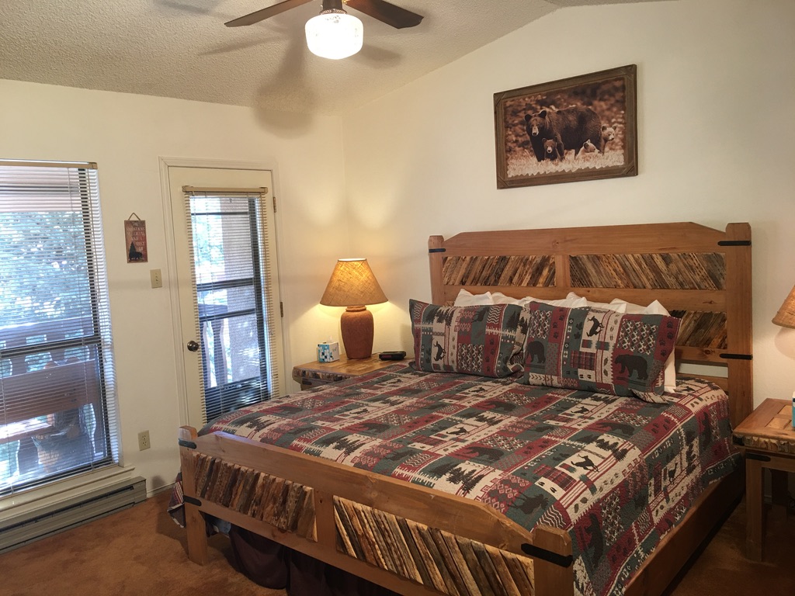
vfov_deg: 48.2
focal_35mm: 29
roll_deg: +2.8
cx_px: 398
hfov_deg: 61.7
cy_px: 298
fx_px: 666
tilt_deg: -3.5
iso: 32
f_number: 2.2
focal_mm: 4.15
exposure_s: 1/15
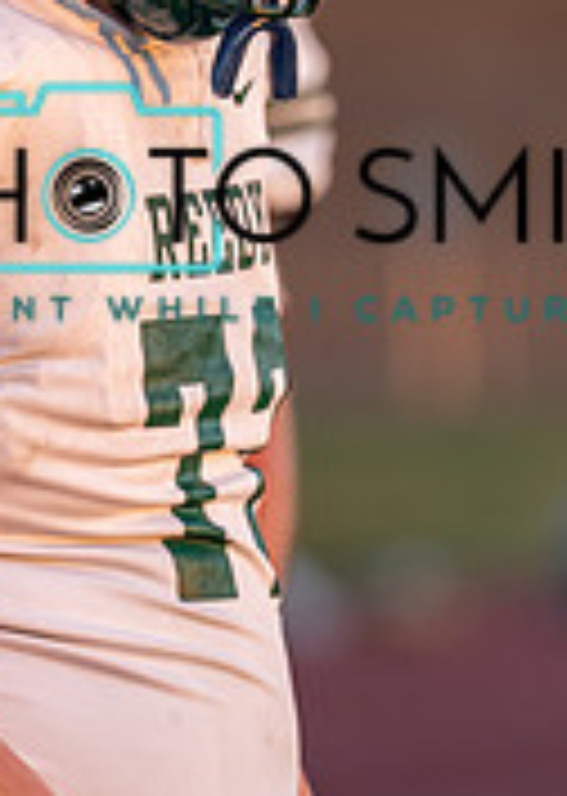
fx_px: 17805
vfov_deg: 2.6
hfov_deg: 1.8
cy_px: 169
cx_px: 134
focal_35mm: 788
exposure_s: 1/1000
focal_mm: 200
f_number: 2.8
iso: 800
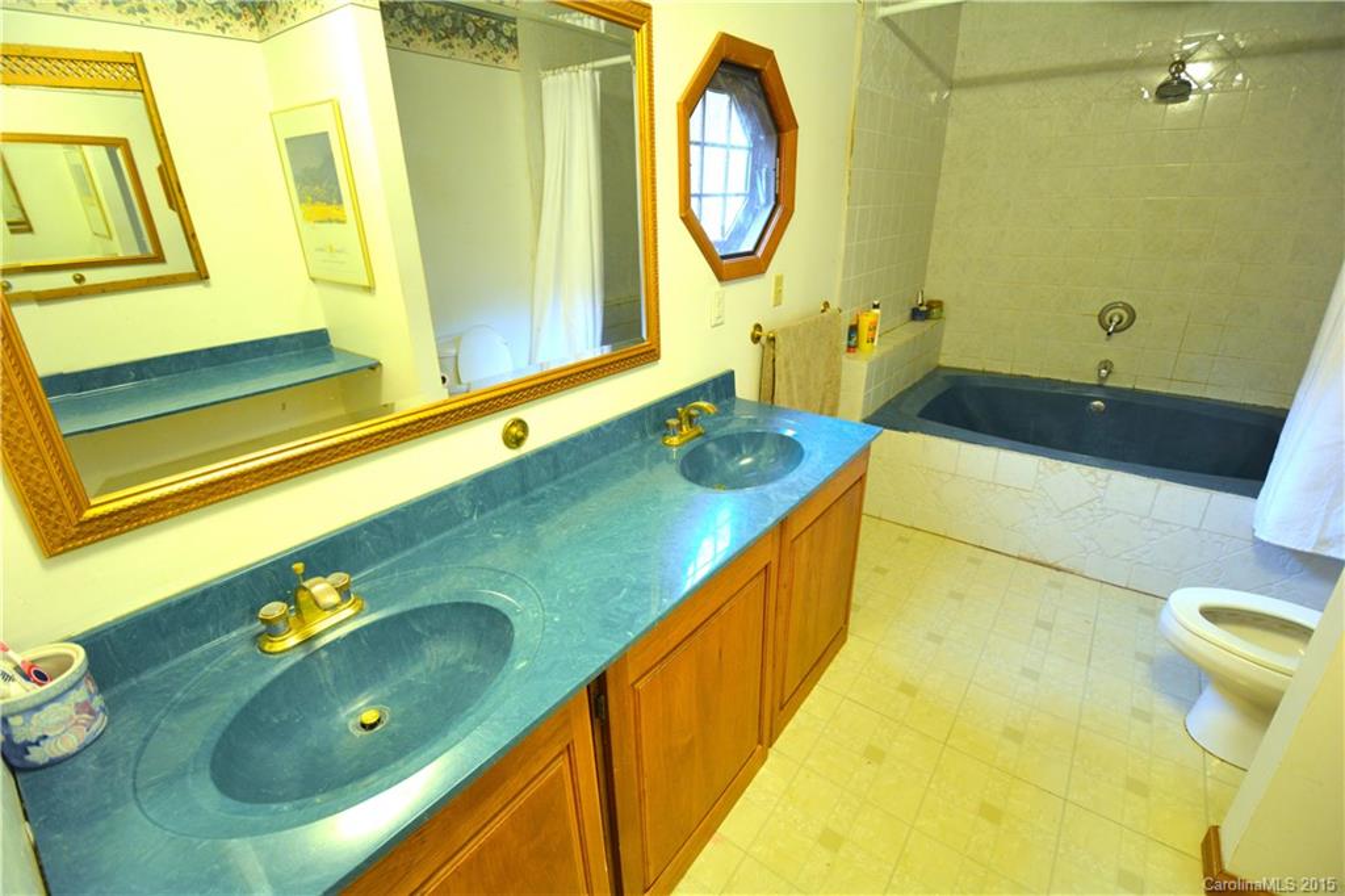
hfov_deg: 100.4
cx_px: 672
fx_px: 560
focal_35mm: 15
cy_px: 448
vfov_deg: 77.3
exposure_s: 1/30
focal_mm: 10
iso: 800
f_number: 3.5
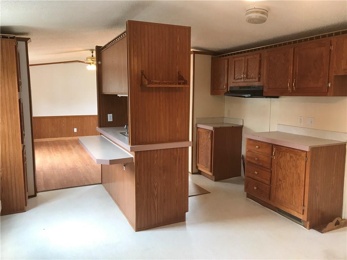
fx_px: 281
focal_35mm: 28
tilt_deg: -6.4
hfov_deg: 63.4
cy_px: 130
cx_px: 174
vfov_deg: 49.7
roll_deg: -0.8
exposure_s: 1/40
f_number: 1.8
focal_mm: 3.99
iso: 25
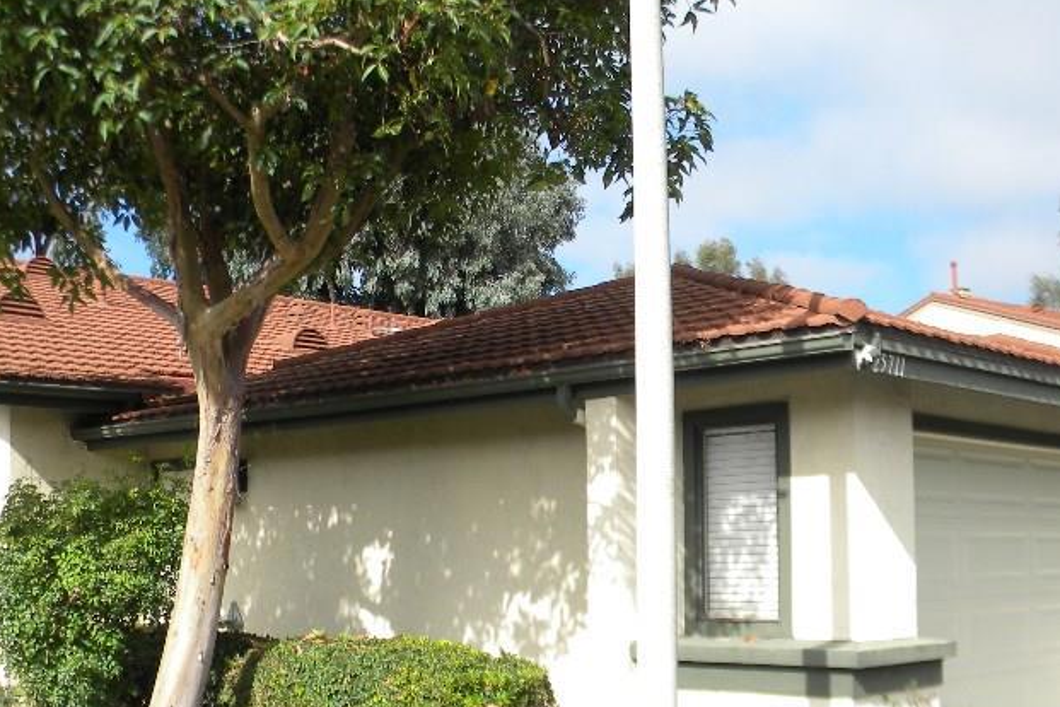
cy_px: 449
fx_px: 1413
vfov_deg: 28.0
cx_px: 401
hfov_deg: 40.8
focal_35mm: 48
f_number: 3.5
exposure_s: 1/595
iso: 80
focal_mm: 5
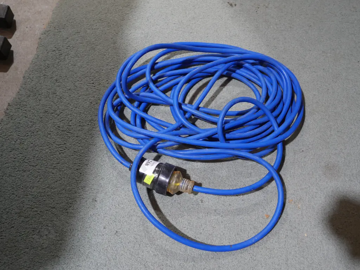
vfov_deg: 37.7
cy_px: 135
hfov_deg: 49.0
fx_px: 395
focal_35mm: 38
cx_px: 180
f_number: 4.1
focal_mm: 19
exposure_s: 1/60
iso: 640
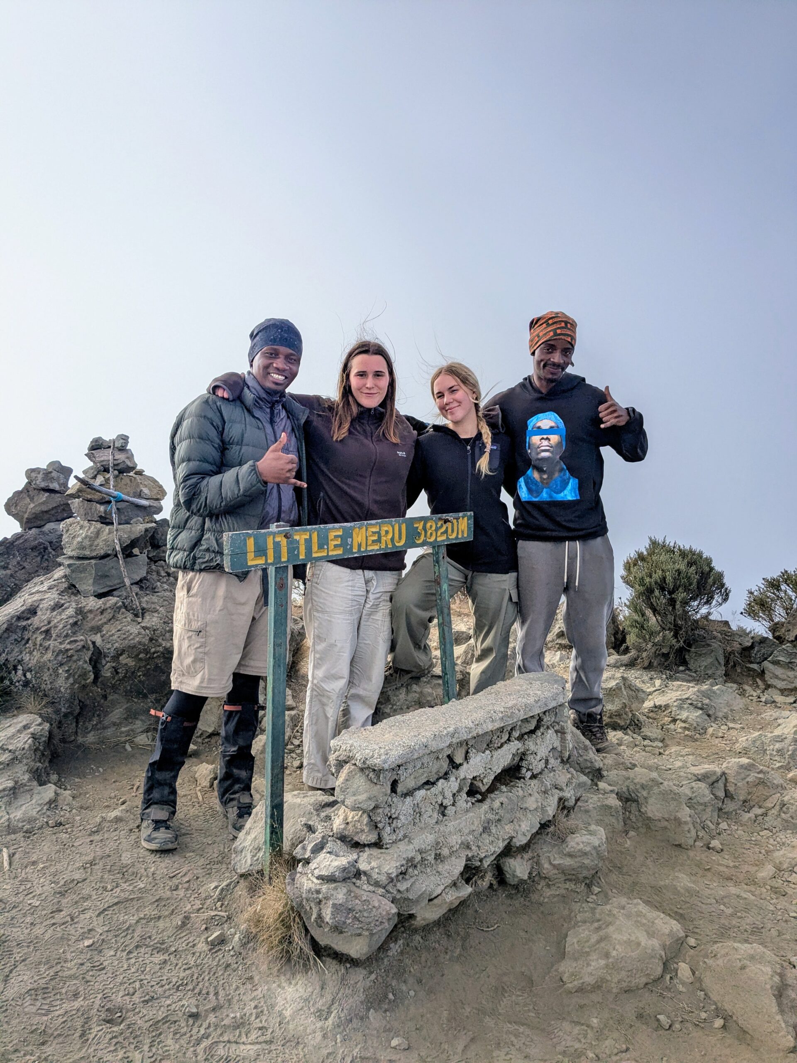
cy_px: 532
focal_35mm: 27
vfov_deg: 65.3
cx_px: 398
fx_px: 829
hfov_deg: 51.4
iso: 58
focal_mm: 4.38
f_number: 1.73
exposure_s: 1/4673
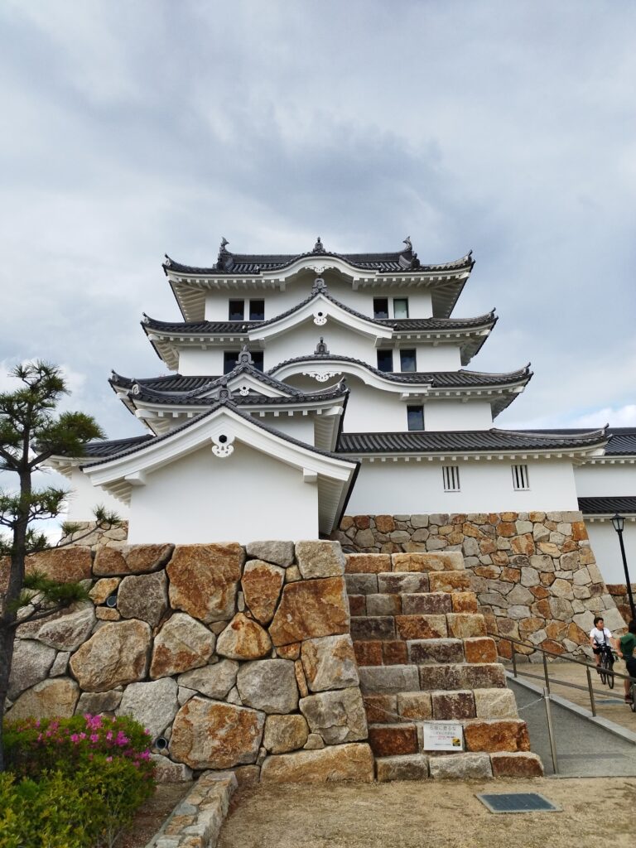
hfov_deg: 51.4
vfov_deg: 65.3
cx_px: 318
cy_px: 424
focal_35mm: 27
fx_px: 661
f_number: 1.79
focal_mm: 4.7
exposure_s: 1/1301
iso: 49
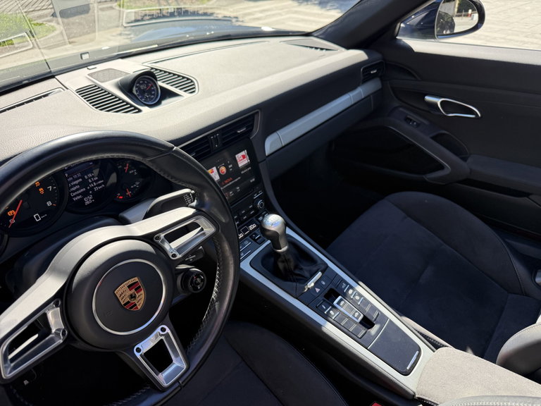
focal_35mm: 24
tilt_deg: -35.0
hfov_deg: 71.6
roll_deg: +1.8
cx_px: 270
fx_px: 375
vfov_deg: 56.8
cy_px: 203
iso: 100
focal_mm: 6.76
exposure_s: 1/637
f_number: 1.78
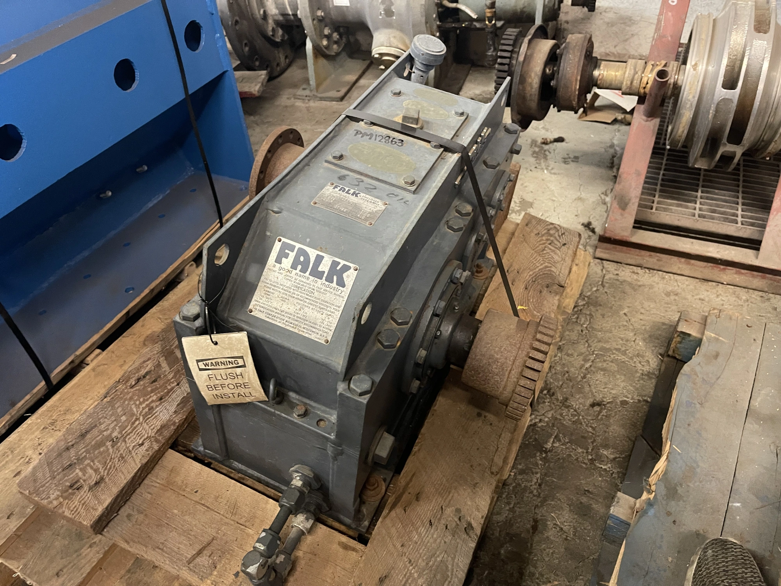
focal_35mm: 26
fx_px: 587
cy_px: 293
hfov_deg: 67.3
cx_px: 390
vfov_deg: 53.1
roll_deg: +5.5
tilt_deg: -40.8
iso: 640
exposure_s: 1/30
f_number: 1.6
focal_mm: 5.1
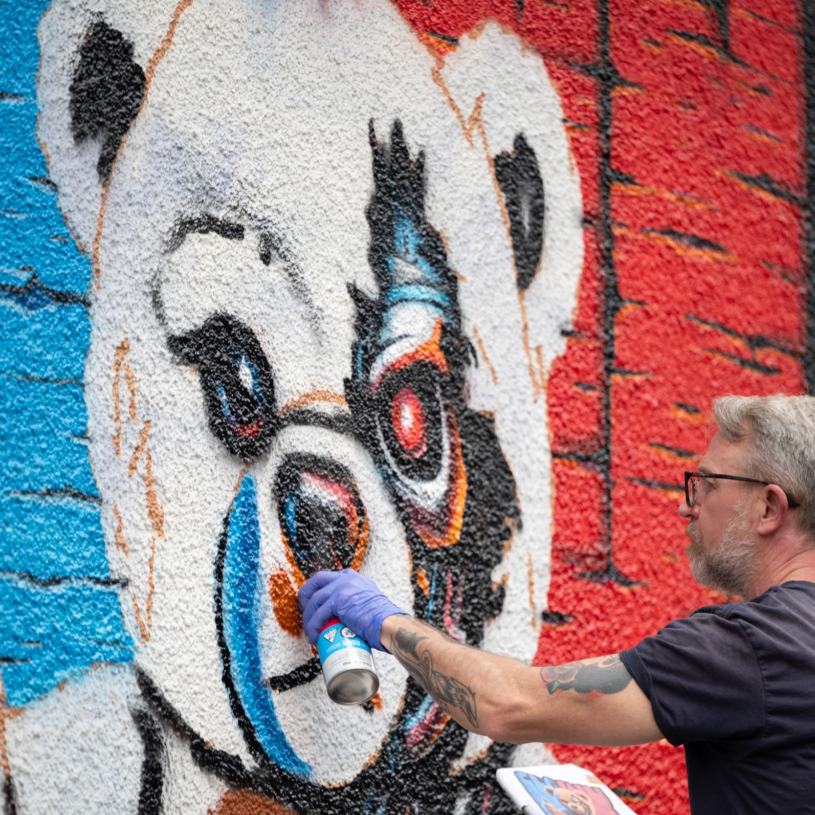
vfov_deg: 6.8
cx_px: 408
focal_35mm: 256
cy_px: 533
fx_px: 6819
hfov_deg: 6.8
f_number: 2.8
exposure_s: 1/100
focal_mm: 200
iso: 100
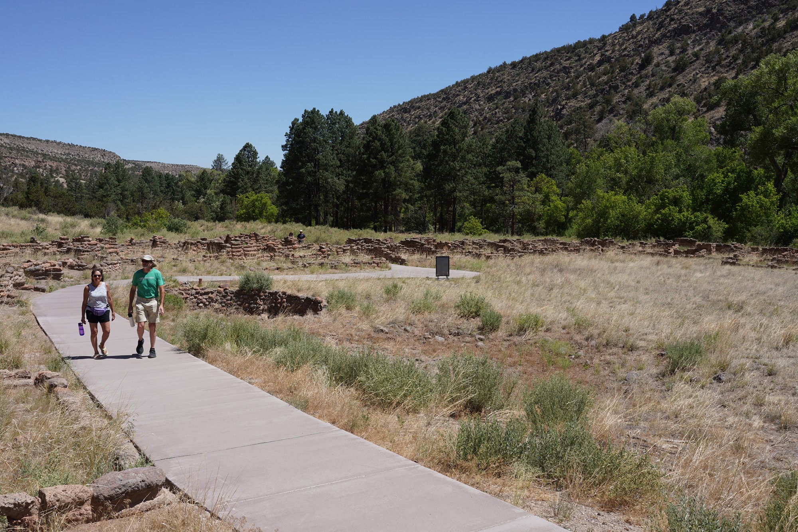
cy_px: 266
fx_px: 732
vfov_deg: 40.0
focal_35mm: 33
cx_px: 399
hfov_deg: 57.2
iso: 100
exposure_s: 1/100
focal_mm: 33
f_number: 16
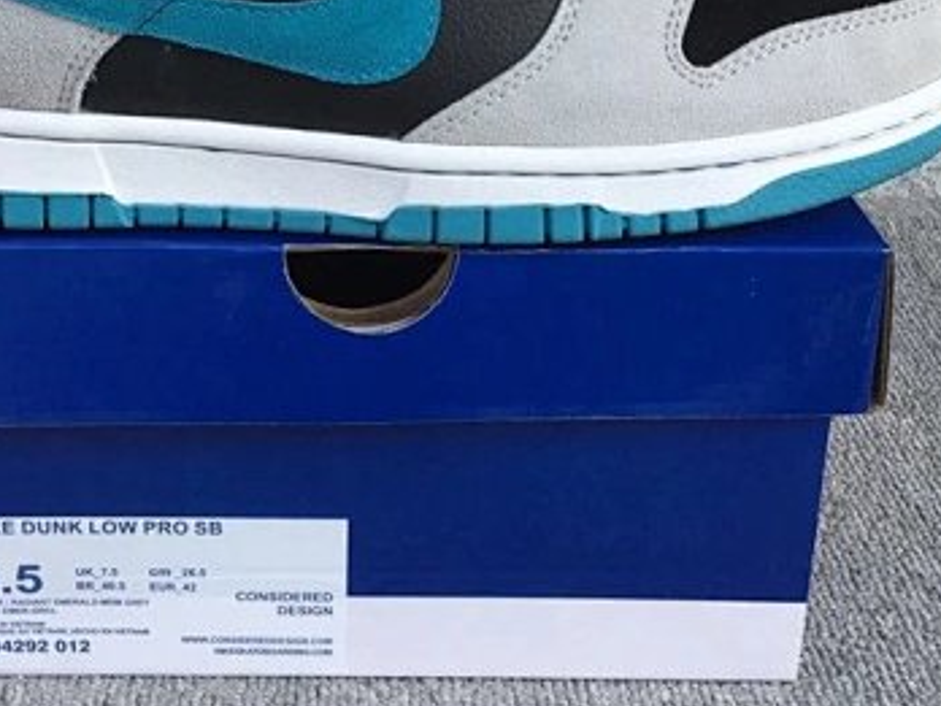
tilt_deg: -20.2
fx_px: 1549
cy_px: 146
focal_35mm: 57
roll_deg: -0.3
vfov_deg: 25.2
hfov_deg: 33.7
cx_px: 376
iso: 25
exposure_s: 1/413
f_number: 2.4
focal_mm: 3.3
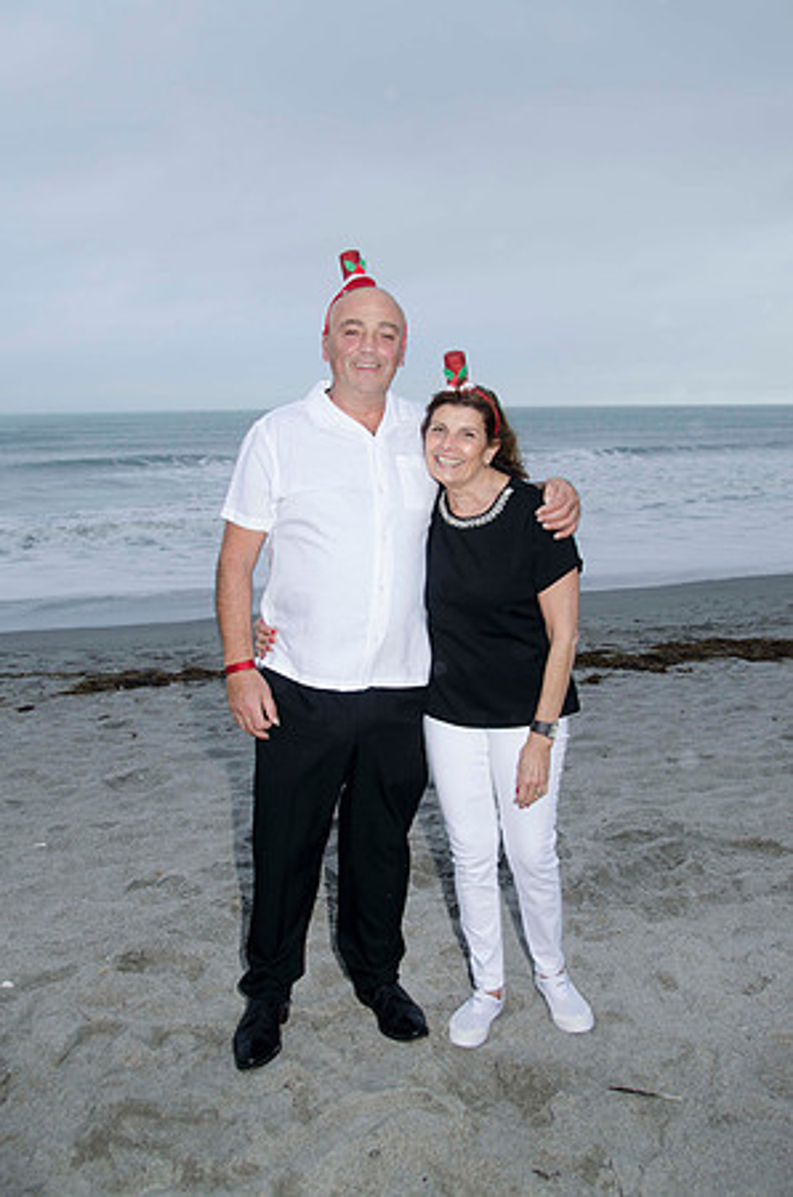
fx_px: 1195
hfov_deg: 36.7
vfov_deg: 53.2
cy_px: 598
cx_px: 396
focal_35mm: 36
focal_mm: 24
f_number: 5.6
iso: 100
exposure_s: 1/60
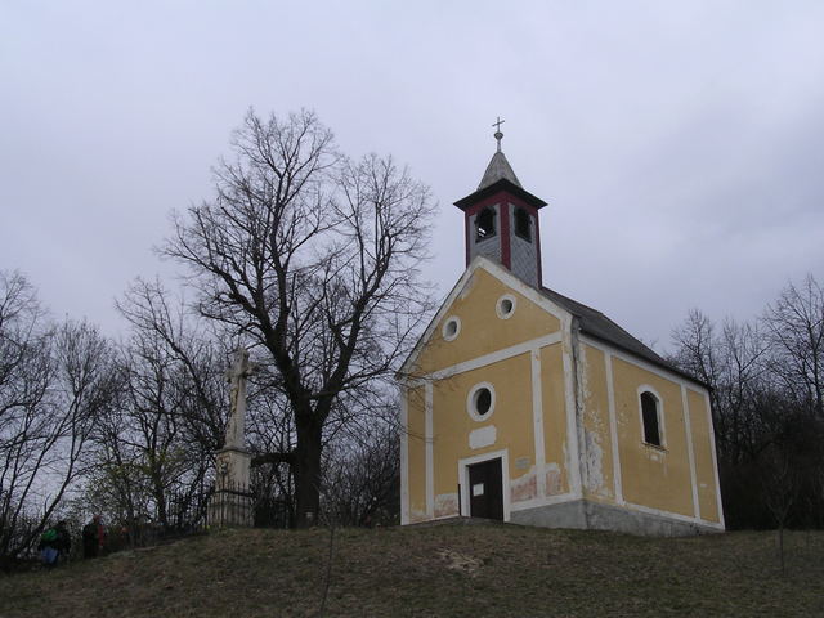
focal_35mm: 38
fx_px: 905
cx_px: 412
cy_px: 309
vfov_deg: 37.7
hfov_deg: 49.0
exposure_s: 1/265
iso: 100
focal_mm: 5.8
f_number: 5.6
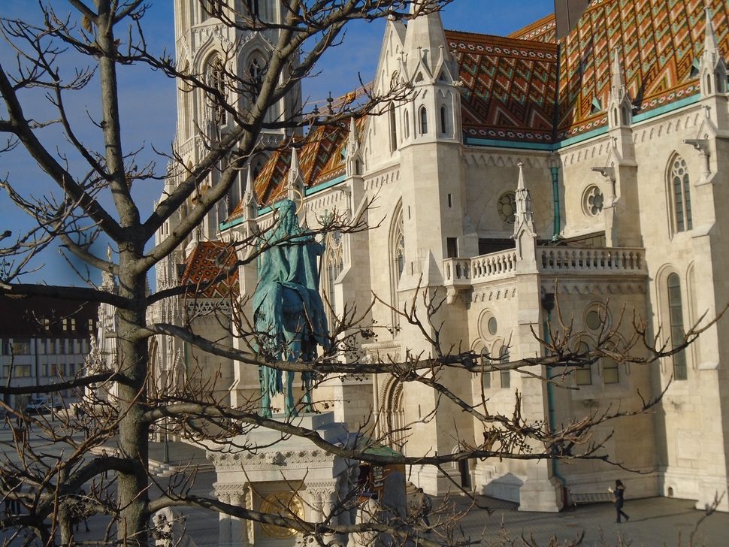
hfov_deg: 38.9
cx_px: 364
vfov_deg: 29.7
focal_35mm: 49
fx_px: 1032
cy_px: 274
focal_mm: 8.7
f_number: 11.3
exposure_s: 1/160
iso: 100
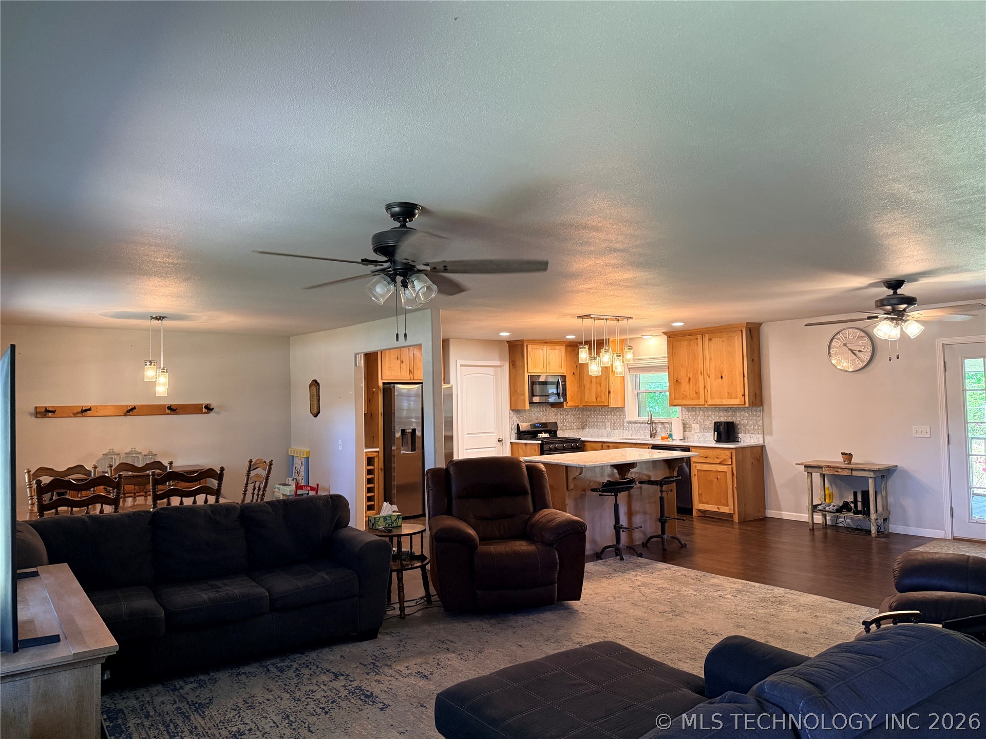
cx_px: 493
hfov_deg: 71.6
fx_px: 684
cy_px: 370
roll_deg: +0.8
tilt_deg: +3.2
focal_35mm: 24
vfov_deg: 56.8
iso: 400
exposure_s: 1/120
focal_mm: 6.76
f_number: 1.78
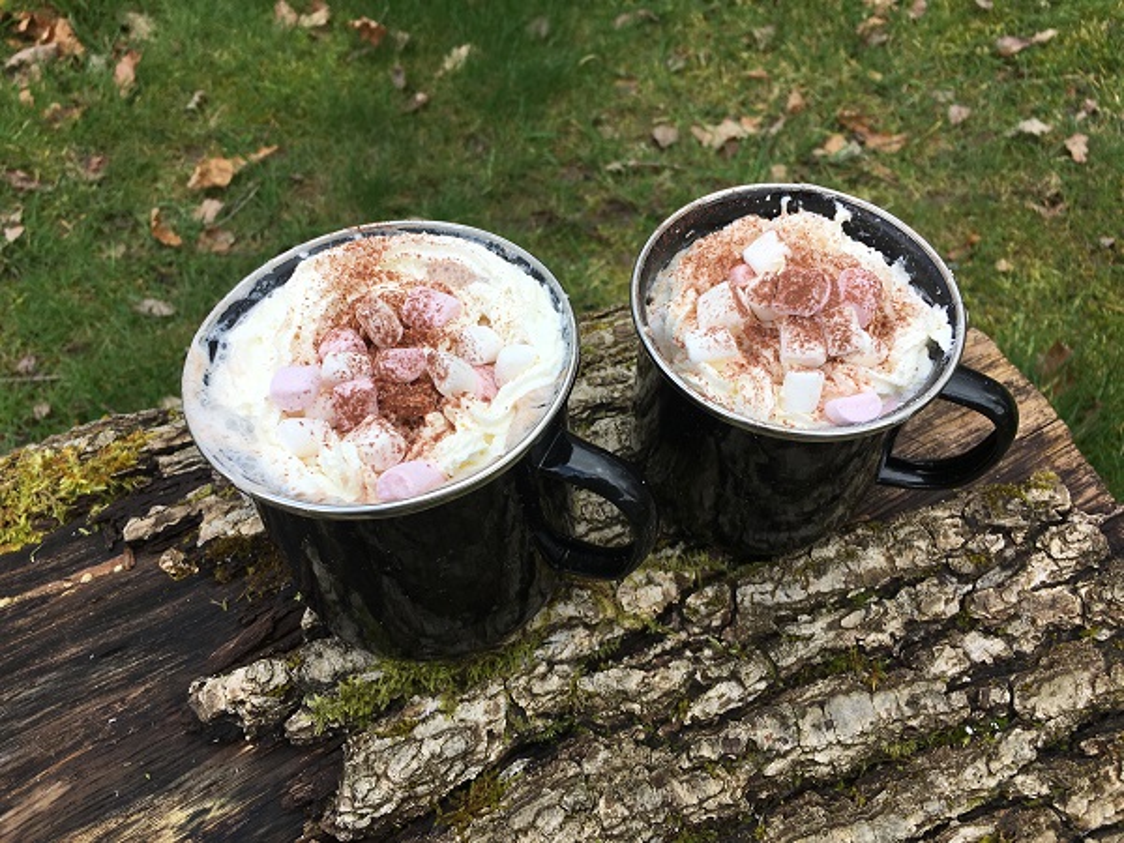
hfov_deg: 61.7
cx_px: 562
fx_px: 942
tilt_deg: -52.6
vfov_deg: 48.2
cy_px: 422
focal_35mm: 29
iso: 25
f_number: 2.2
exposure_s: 1/394
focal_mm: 4.15
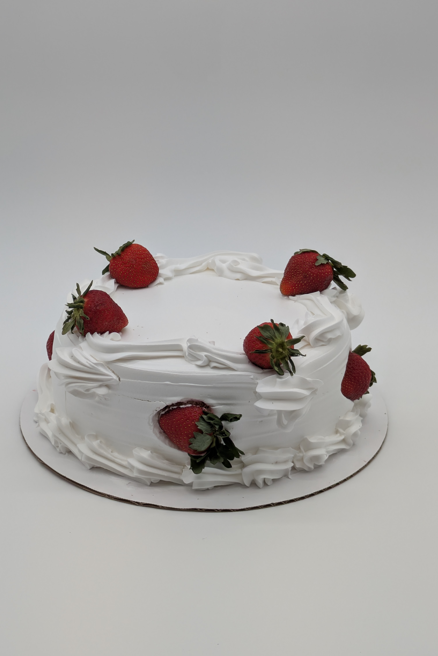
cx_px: 213
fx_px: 985
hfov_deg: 25.1
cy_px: 331
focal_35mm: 54
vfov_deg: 36.9
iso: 65
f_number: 1.89
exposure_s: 1/773
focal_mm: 5.43
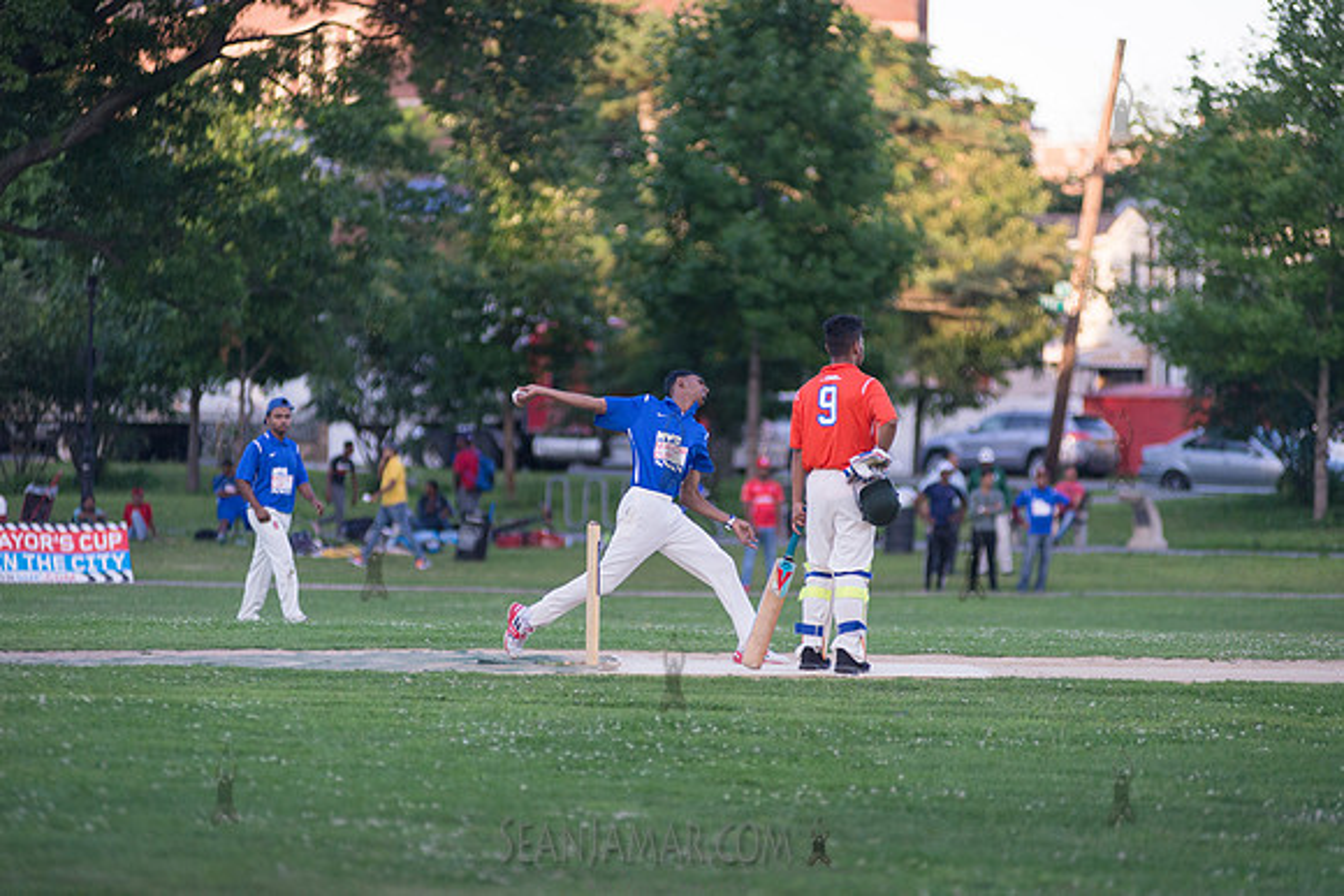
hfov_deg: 10.3
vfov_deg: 6.9
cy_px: 448
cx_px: 672
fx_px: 7468
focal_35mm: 200
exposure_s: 1/3200
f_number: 2.8
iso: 1600
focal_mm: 200
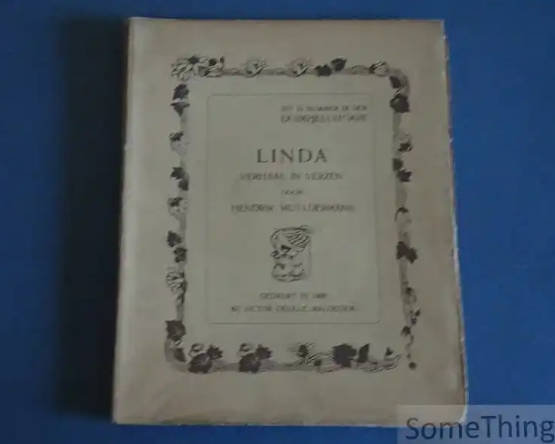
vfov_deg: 38.2
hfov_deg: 46.8
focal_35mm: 39
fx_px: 641
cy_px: 223
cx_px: 277
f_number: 4
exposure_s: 1/15
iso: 800
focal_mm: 6.37
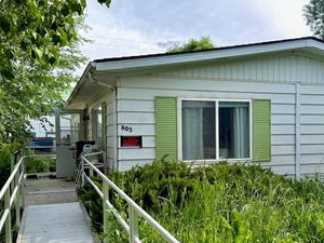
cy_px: 148
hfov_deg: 46.4
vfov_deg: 35.8
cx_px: 204
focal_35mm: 40
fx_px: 374
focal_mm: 6.76
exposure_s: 1/3279
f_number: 1.78
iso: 100
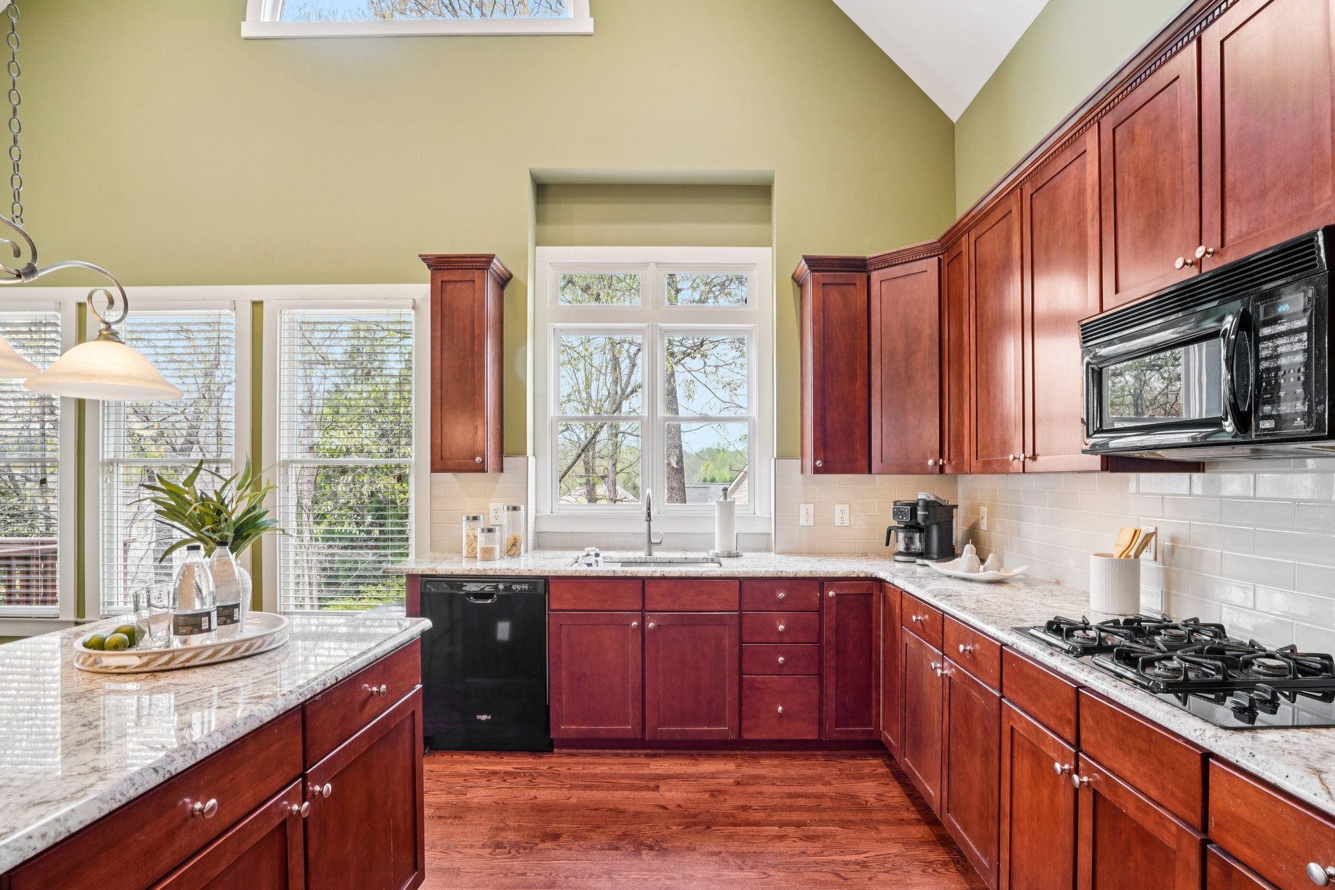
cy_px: 471
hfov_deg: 93.2
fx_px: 630
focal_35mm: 17
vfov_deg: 70.4
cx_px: 692
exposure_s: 1/6
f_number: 10
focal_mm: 16
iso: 400
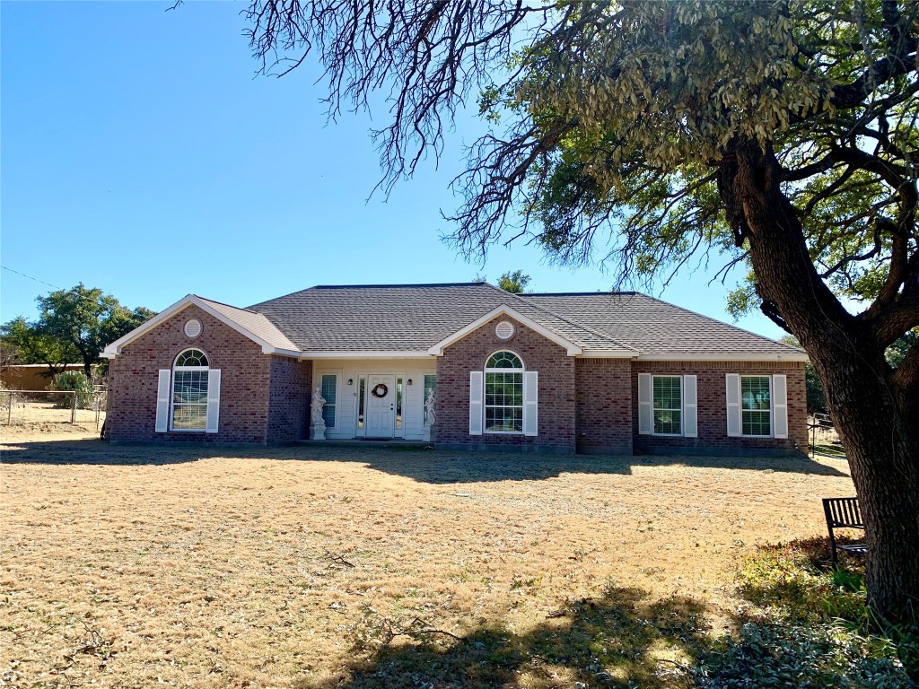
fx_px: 690
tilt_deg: +6.5
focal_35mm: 26
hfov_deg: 67.3
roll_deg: -0.9
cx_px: 460
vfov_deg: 53.1
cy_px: 344
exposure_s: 1/1953
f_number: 1.8
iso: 25
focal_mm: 4.25
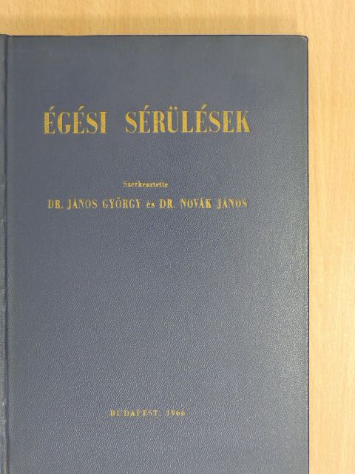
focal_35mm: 70
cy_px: 237
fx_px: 957
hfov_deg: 21.0
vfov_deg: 27.8
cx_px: 178
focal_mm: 12.5
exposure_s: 1/8
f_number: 4.5
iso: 560
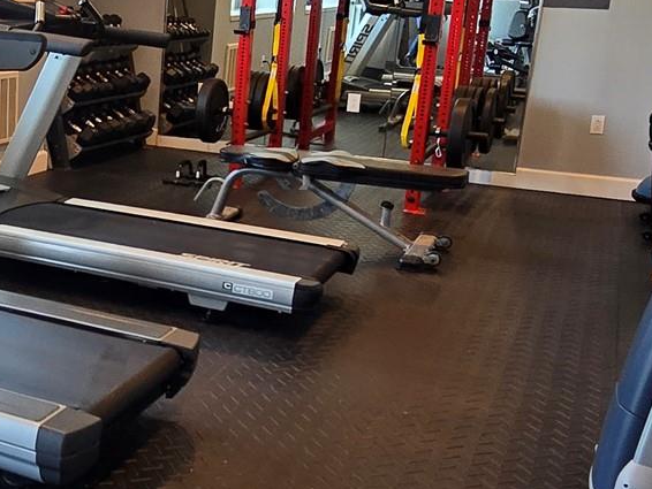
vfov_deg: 30.9
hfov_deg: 37.5
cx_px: 55
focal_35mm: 47
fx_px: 886
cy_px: 227
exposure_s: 1/60
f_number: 2.2
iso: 160
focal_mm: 2.2
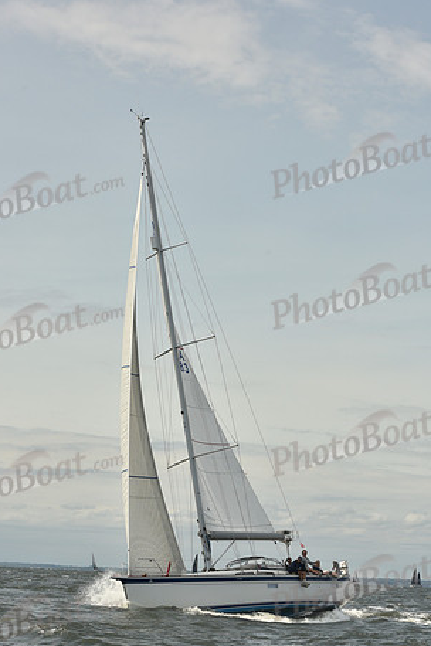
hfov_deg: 15.4
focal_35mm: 89
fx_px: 1598
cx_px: 198
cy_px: 387
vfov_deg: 22.8
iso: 250
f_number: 10
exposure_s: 1/800
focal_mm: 70
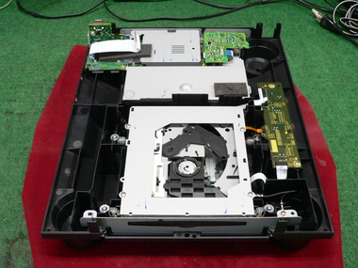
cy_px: 134
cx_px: 179
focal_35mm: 41
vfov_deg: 35.1
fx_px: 424
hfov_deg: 45.8
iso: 200
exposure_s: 1/20
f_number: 2.8
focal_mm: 6.8
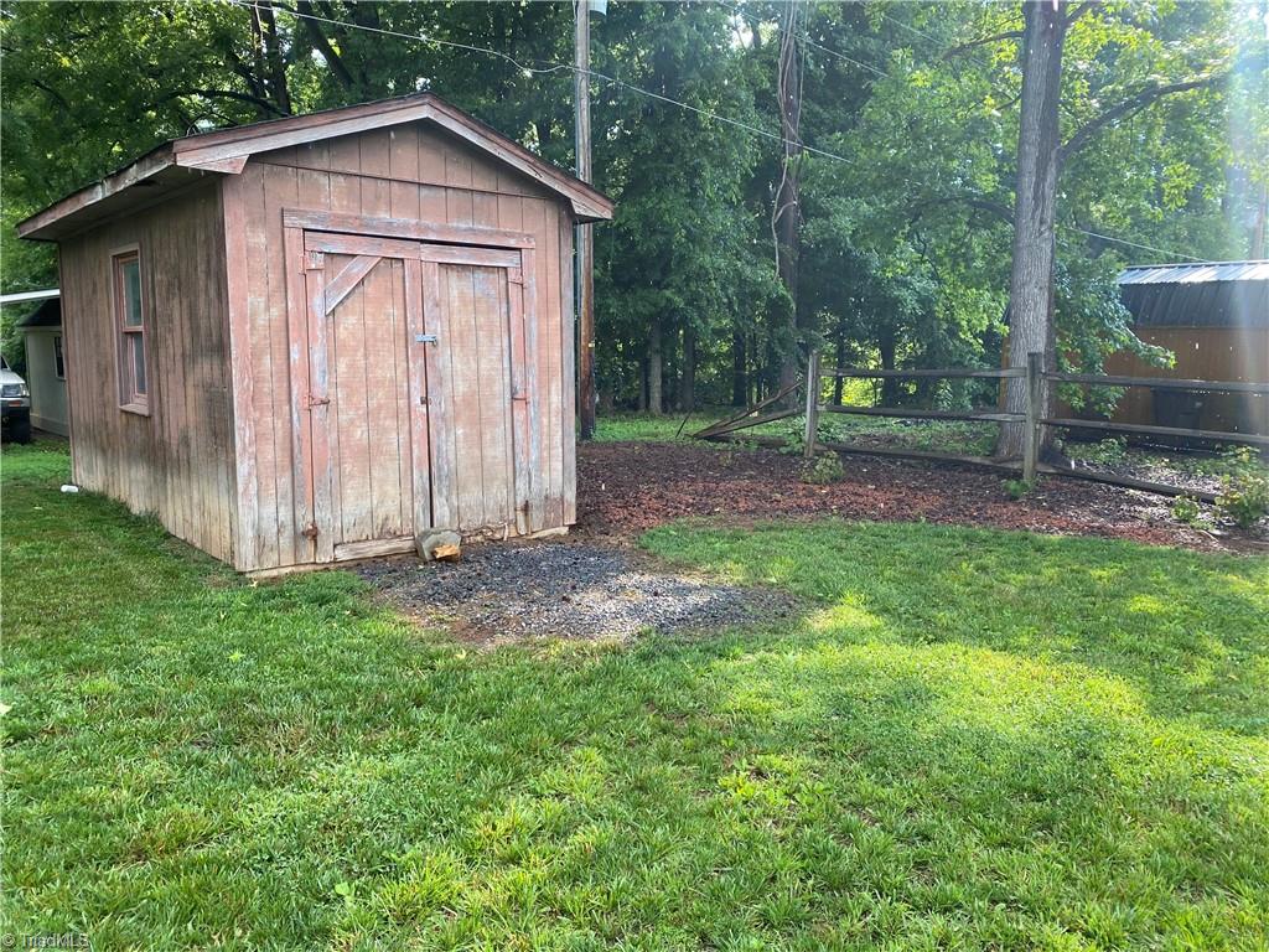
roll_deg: -1.5
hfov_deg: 67.3
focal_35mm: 26
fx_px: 953
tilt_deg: -8.1
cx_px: 634
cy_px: 476
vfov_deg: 53.1
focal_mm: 4.25
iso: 32
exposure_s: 1/268
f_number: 1.8
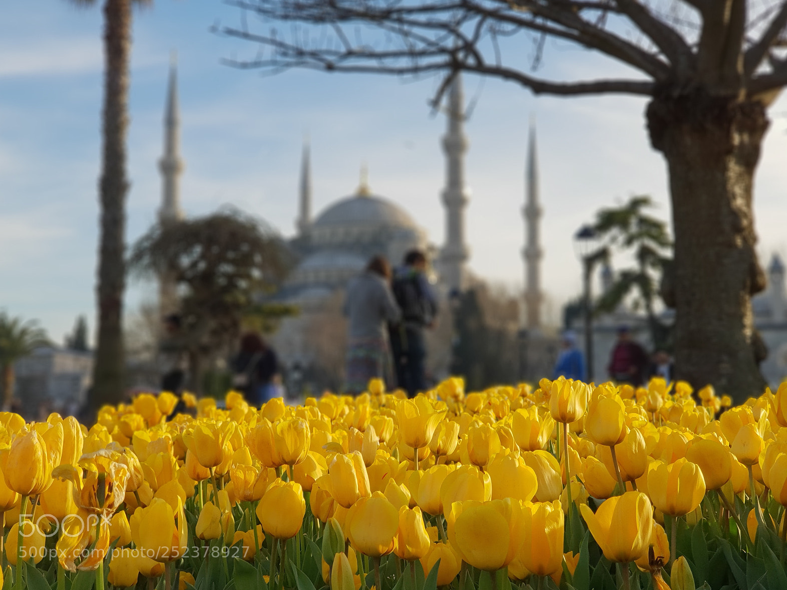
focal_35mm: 53
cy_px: 291
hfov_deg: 36.2
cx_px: 388
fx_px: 1205
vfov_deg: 27.5
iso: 25
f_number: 2.4
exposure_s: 1/365
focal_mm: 6
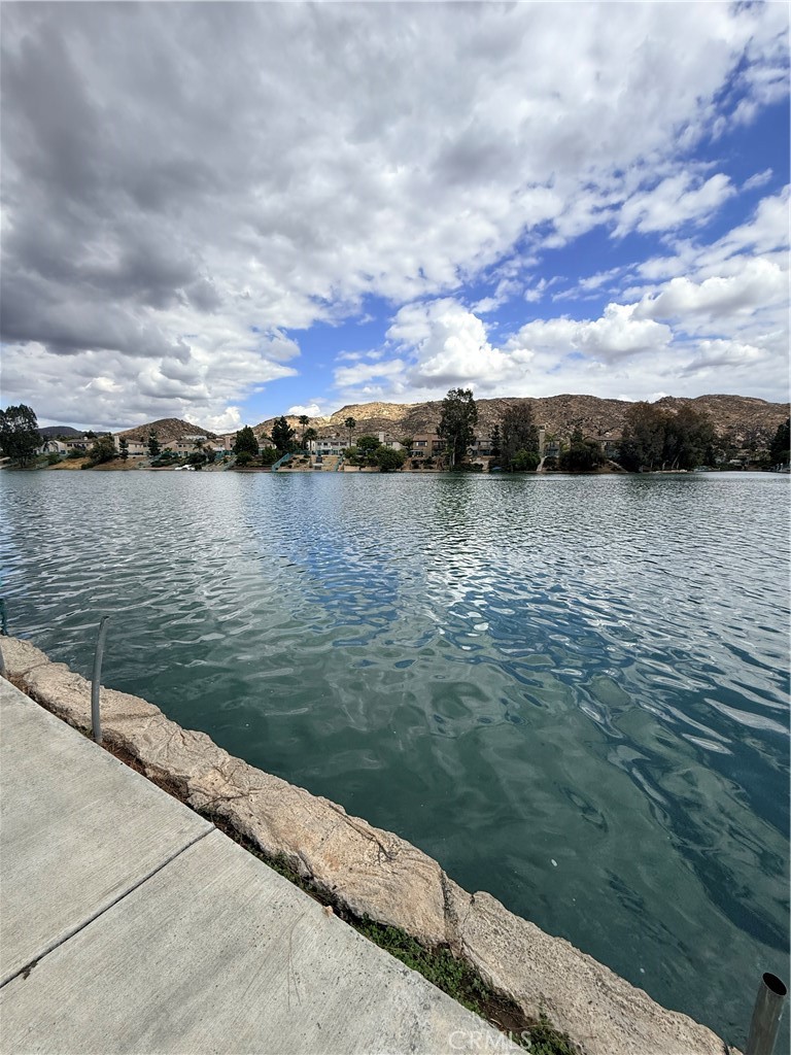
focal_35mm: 14
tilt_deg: -7.1
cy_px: 528
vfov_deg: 102.1
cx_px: 396
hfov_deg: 85.7
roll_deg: -1.1
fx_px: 427
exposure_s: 1/2320
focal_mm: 2.22
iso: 50
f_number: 2.2
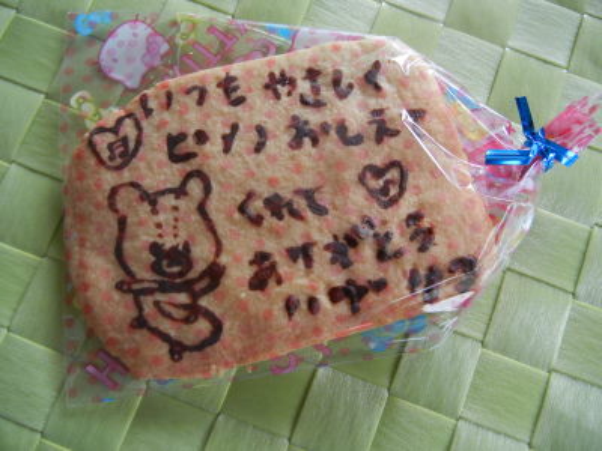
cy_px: 226
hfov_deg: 60.0
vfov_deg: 46.8
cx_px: 301
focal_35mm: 30
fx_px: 522
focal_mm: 5.4
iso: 160
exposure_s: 1/35
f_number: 3.5
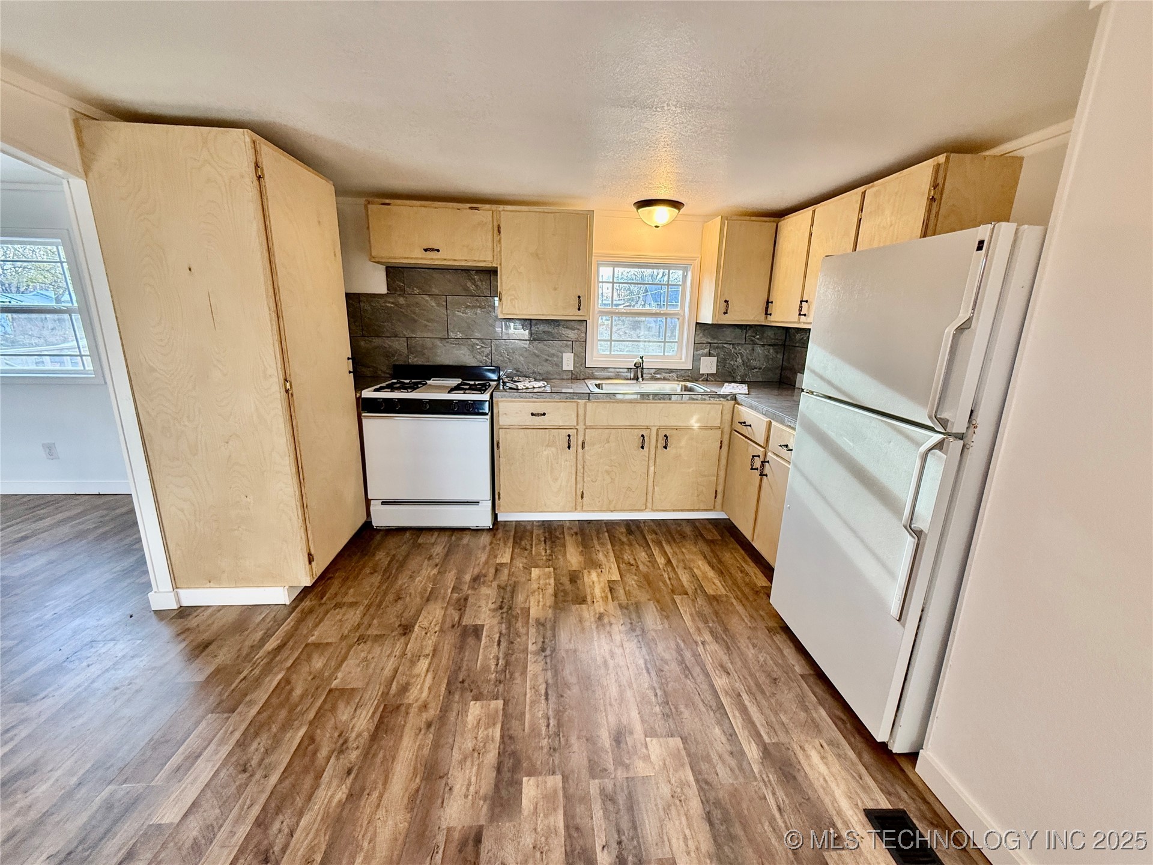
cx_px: 576
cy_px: 432
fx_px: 466
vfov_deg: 85.7
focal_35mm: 14
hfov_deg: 102.1
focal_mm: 2.22
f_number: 2.2
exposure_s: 1/99
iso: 160
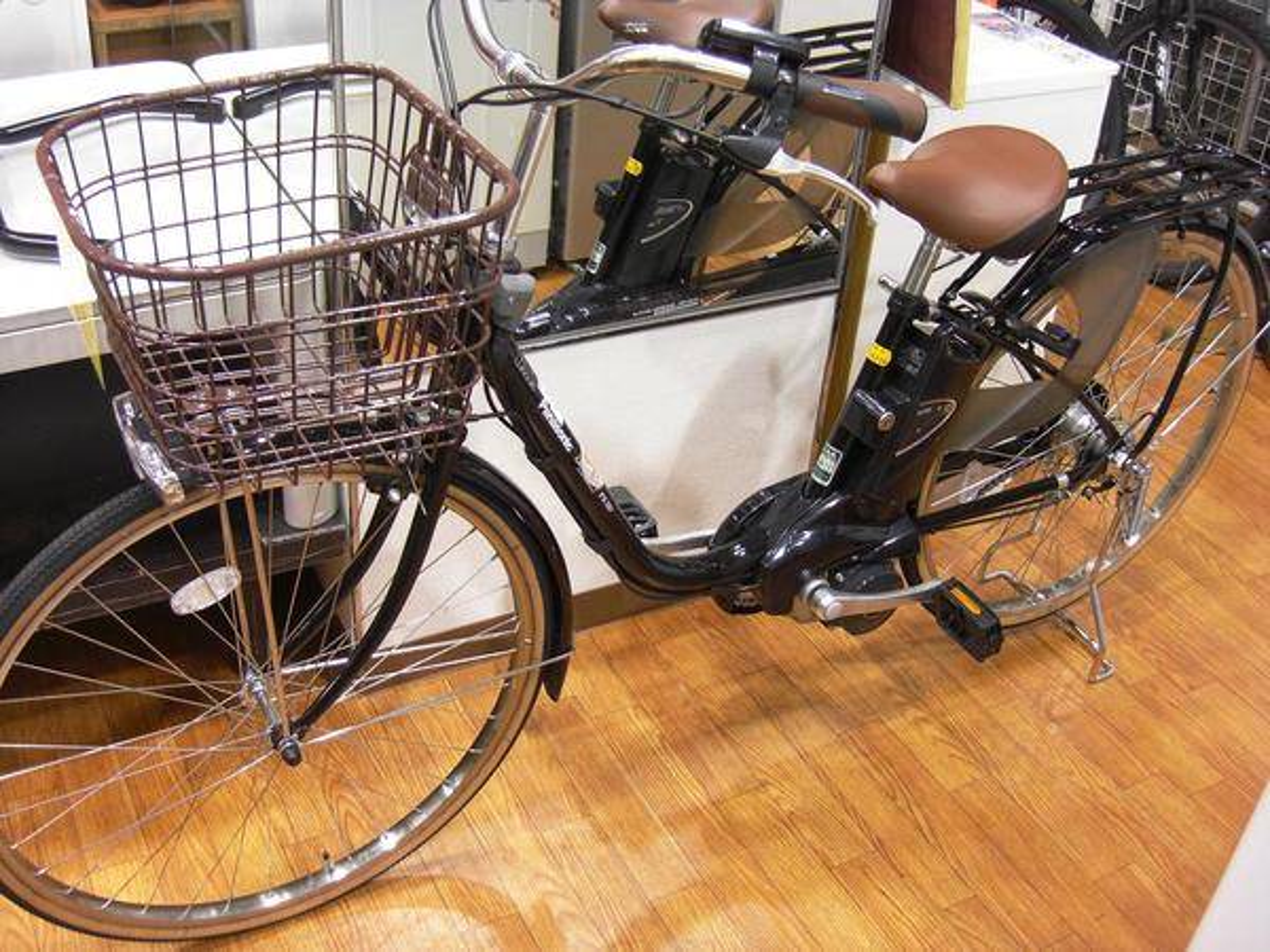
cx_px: 635
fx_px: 1394
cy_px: 476
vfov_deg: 37.7
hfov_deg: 49.0
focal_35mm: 38
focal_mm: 7.9
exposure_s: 1/50
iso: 200
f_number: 2.8
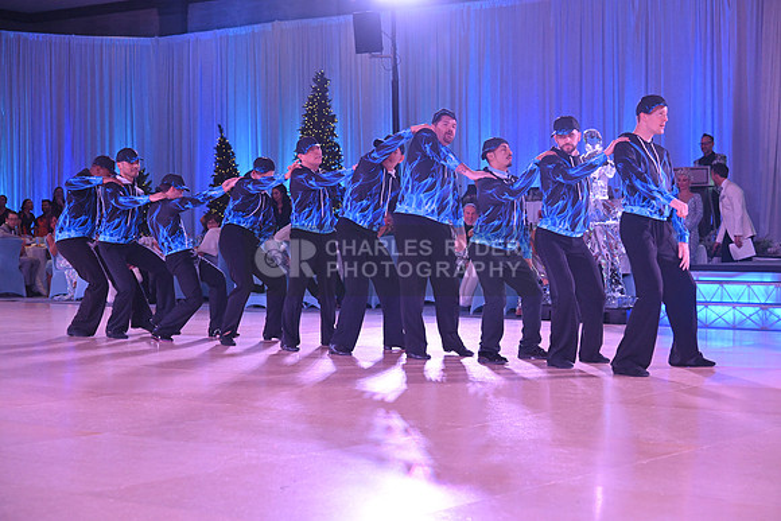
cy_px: 260
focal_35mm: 66
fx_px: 1432
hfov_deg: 30.5
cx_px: 390
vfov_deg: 20.6
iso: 3600
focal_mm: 66
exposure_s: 1/400
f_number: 5
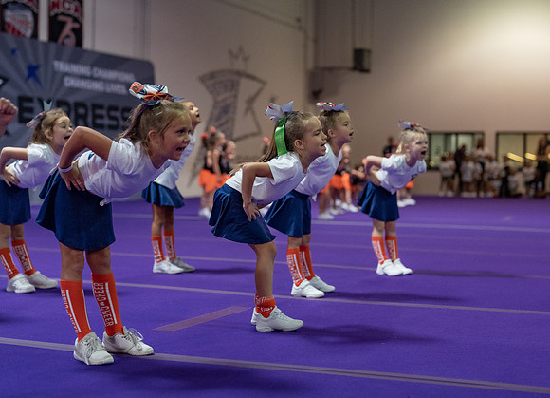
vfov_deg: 21.6
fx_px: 1043
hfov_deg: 29.5
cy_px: 166
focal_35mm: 67
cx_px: 293
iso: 3200
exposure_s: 1/1000
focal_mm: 50
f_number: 1.8
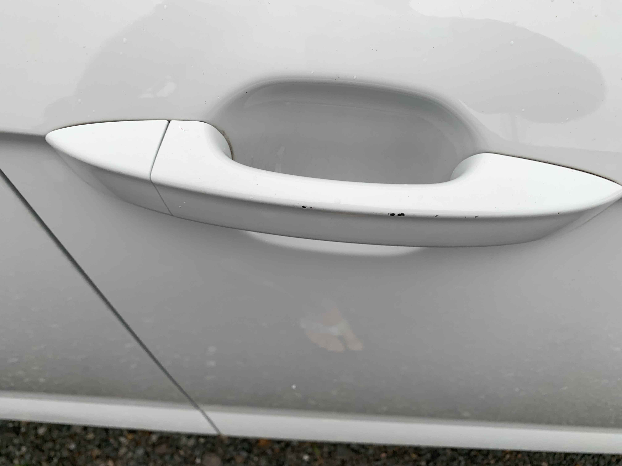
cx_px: 311
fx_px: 467
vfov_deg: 53.1
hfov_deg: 67.3
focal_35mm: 26
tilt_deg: -56.4
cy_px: 233
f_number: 1.8
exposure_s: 1/140
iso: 25
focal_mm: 4.25
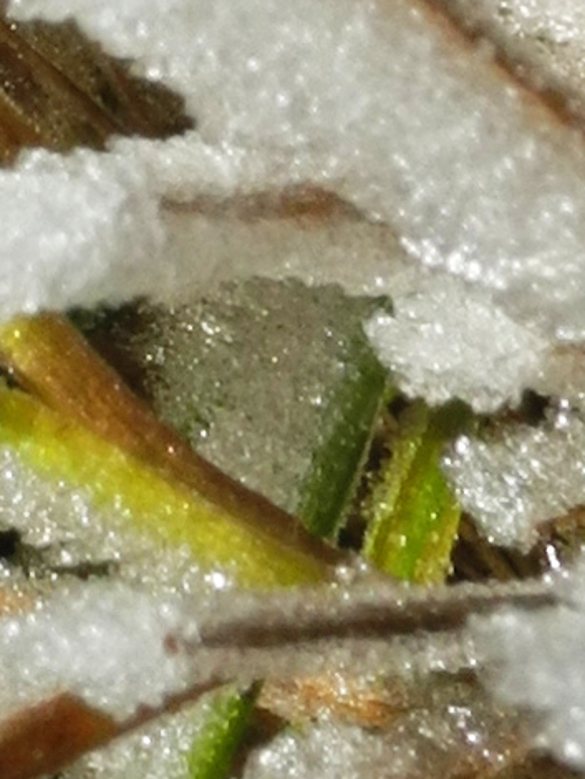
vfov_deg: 5.7
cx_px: 174
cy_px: -1694
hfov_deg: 4.7
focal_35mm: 318
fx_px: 7159
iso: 100
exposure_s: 1/160
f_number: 8
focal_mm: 8.8
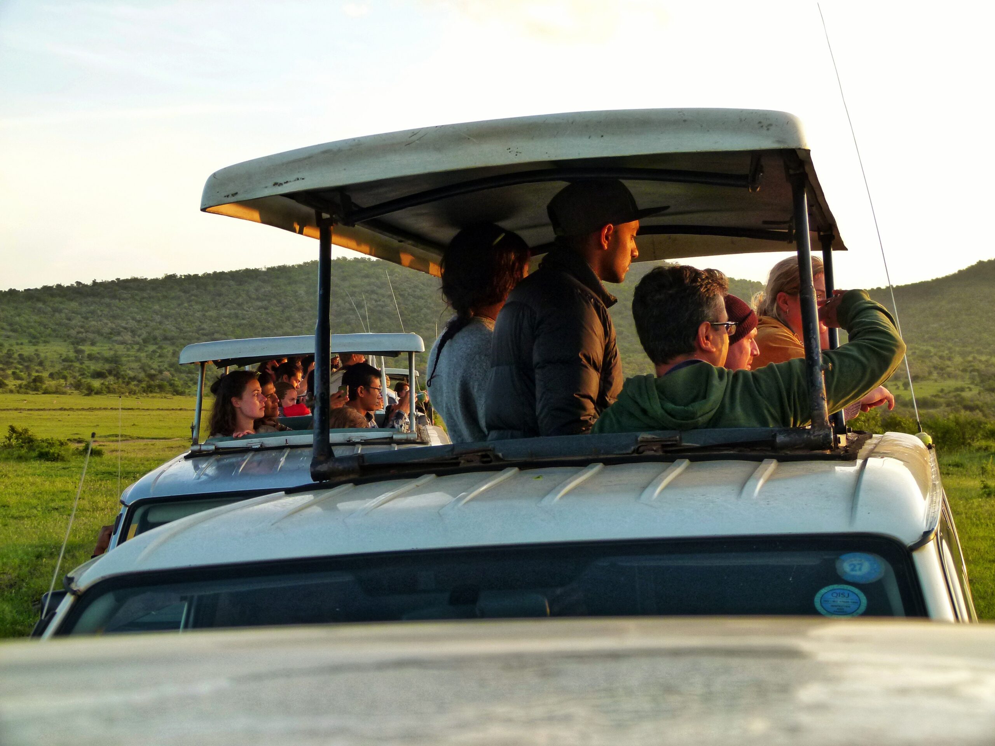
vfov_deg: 21.3
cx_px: 498
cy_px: 373
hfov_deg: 28.2
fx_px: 1983
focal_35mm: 69
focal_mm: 12.3
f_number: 3.3
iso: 160
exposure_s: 1/125
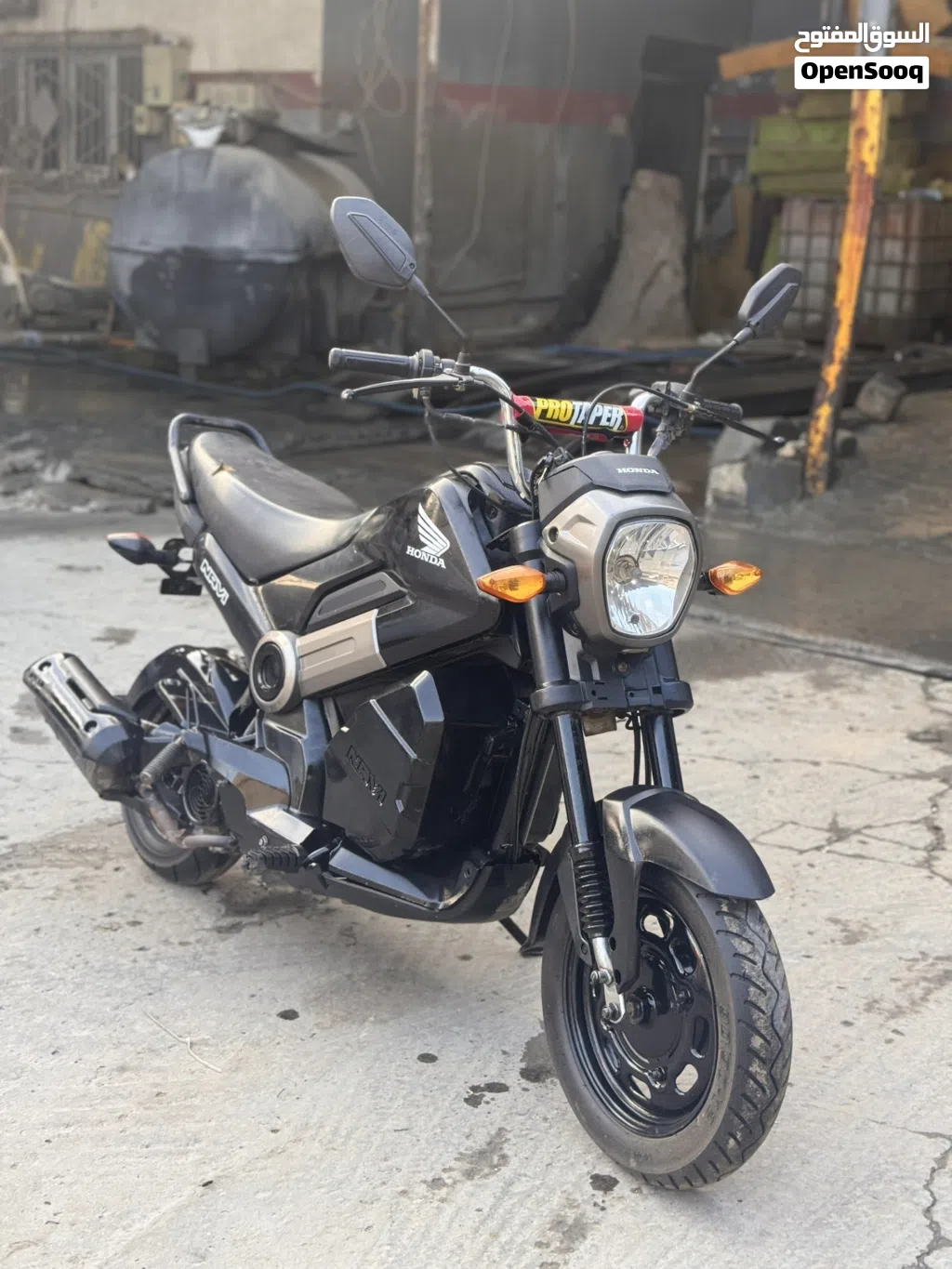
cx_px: 476
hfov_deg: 30.3
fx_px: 1760
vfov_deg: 39.7
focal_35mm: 48
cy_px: 634
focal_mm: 6.76
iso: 100
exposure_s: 1/50
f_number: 1.78
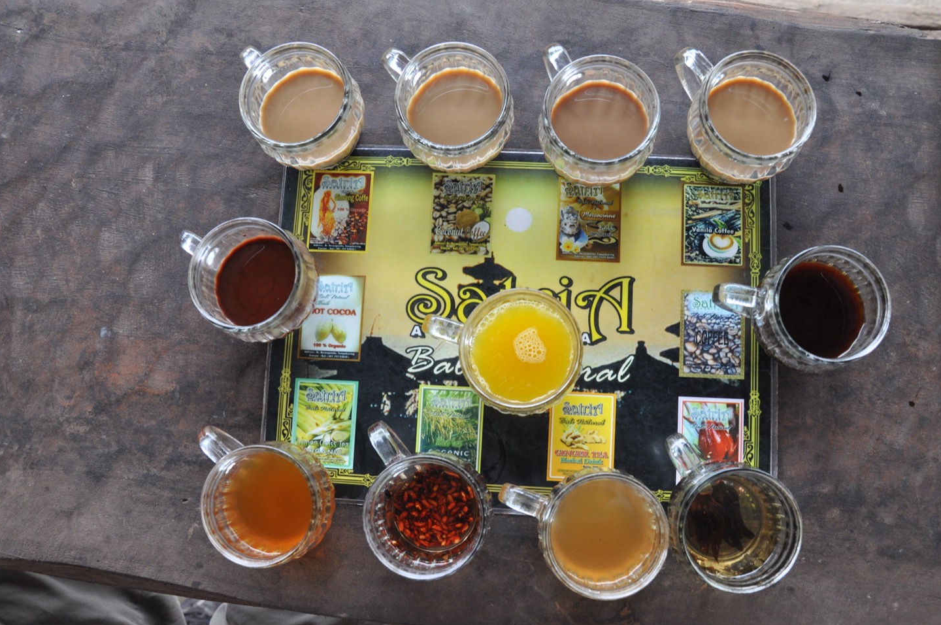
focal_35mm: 30
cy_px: 321
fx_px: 783
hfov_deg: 62.0
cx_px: 478
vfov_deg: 43.5
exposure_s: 1/200
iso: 640
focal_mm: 18
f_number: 7.1
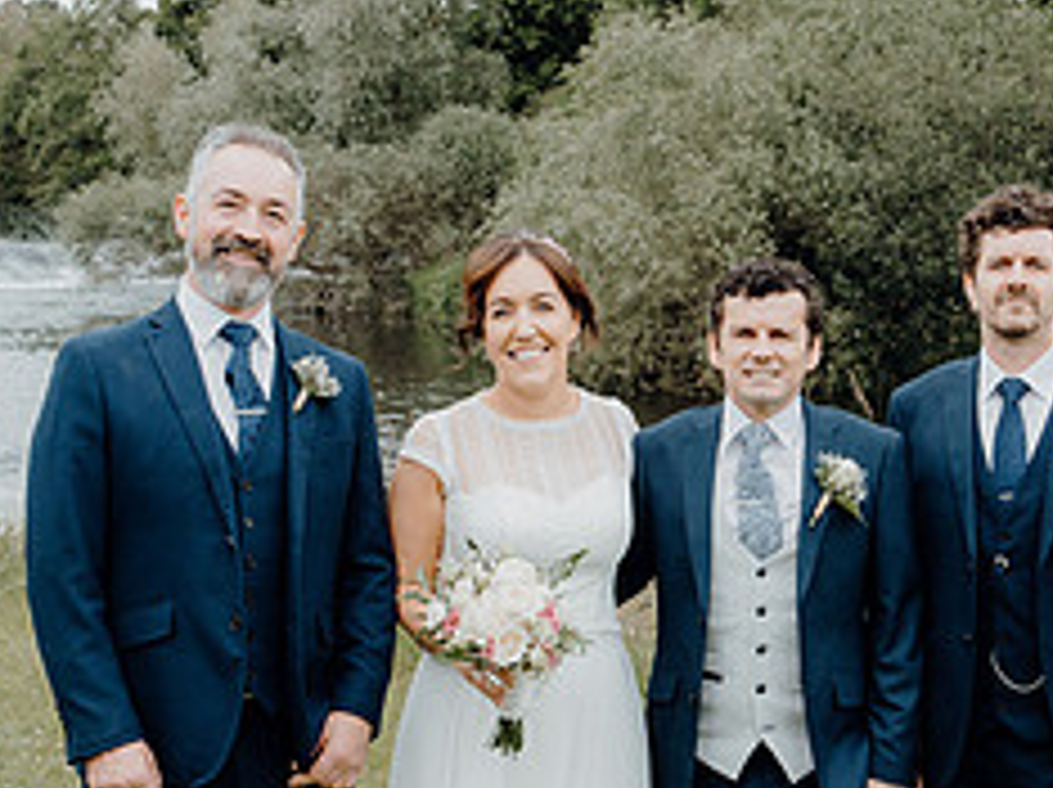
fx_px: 2249
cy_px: 489
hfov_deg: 26.2
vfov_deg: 19.8
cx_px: 698
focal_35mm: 74
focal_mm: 31
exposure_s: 1/200
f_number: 5
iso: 125
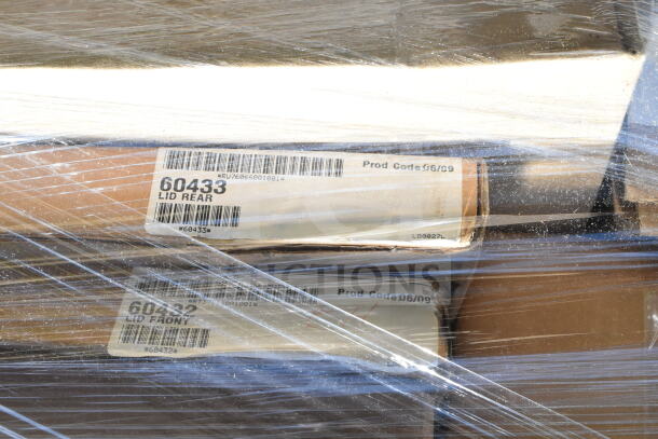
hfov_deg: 38.9
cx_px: 329
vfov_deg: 26.5
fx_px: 932
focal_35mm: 51
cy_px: 220
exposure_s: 1/640
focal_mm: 34
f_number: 13
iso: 1600
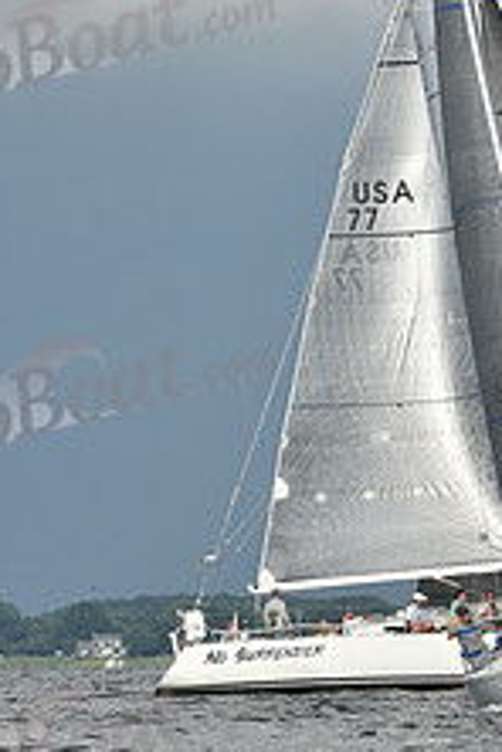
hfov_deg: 3.0
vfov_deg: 4.5
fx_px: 9558
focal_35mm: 457
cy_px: 186
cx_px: 453
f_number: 9
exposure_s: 1/1250
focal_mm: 175
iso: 250
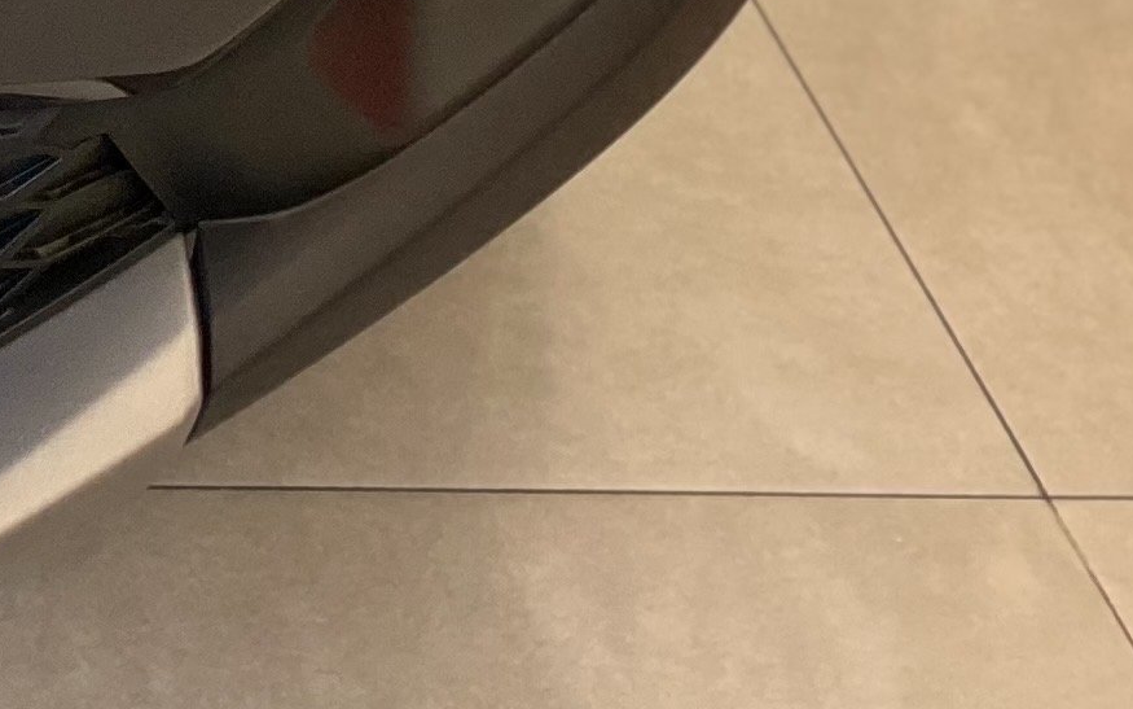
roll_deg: +1.0
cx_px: -1024
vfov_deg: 9.0
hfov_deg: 14.2
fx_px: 3922
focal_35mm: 127
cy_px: -1168
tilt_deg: -23.3
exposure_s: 1/121
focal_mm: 4.25
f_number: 1.8
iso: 125
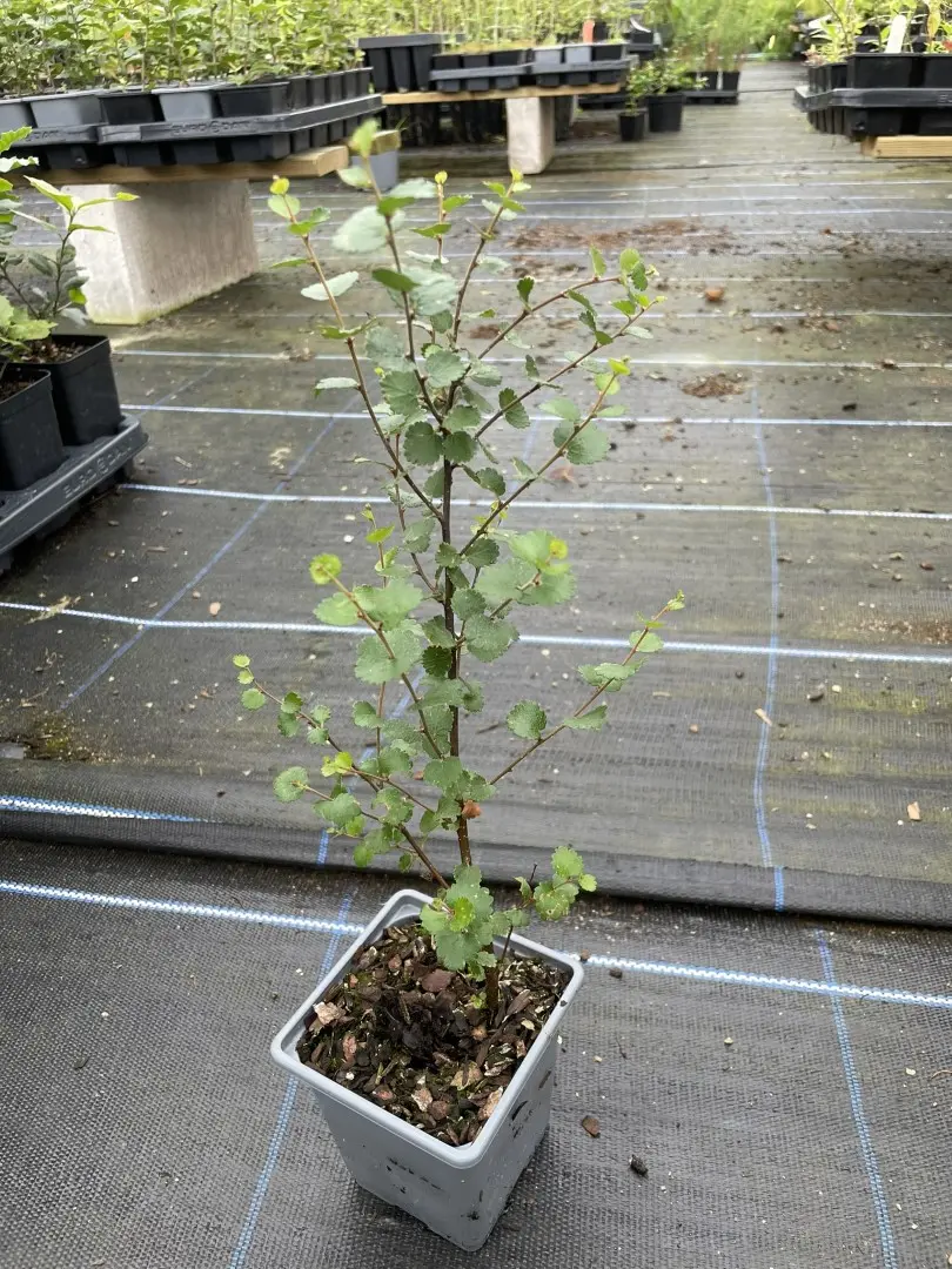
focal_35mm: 26
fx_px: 953
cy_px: 634
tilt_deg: -31.8
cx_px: 476
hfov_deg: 53.1
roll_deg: +3.2
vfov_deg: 67.3
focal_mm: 4.2
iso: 50
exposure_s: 1/121
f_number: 1.6
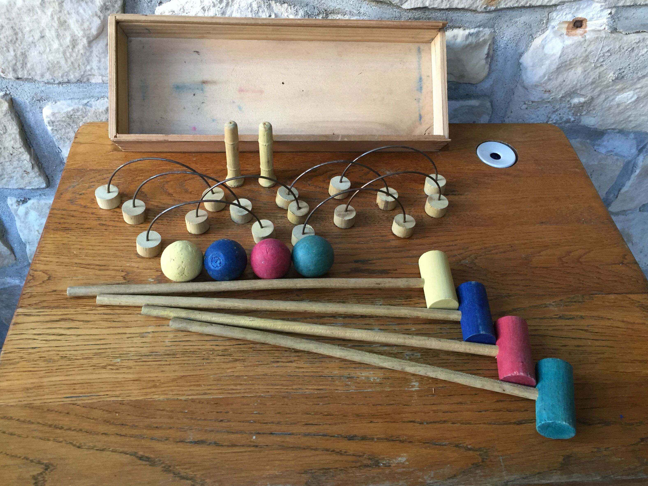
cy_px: 238
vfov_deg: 46.8
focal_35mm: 30
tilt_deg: -49.4
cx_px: 332
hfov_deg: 60.0
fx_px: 562
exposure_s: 1/33
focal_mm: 4.15
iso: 125
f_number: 2.2
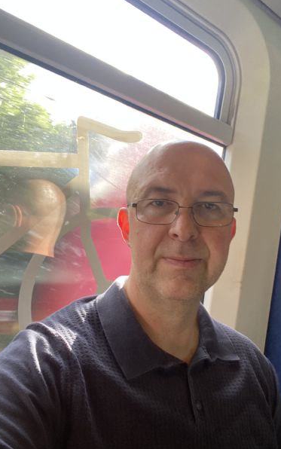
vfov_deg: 59.6
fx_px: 392
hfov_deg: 39.4
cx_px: 152
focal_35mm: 32
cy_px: 224
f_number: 2.2
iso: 100
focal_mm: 2.71
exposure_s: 1/82
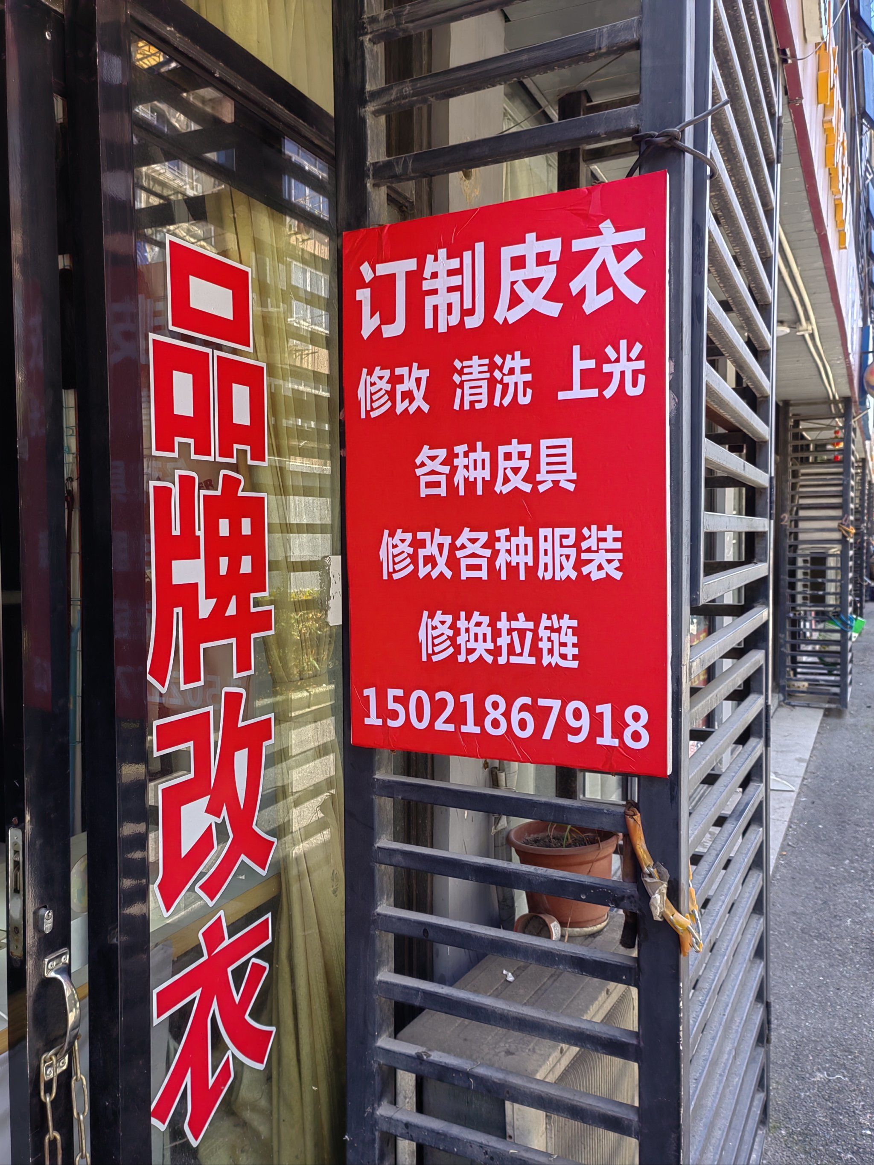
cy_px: 582
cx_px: 437
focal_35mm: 27
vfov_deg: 65.3
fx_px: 909
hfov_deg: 51.4
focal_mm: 5.52
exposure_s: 1/286
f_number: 1.9
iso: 50
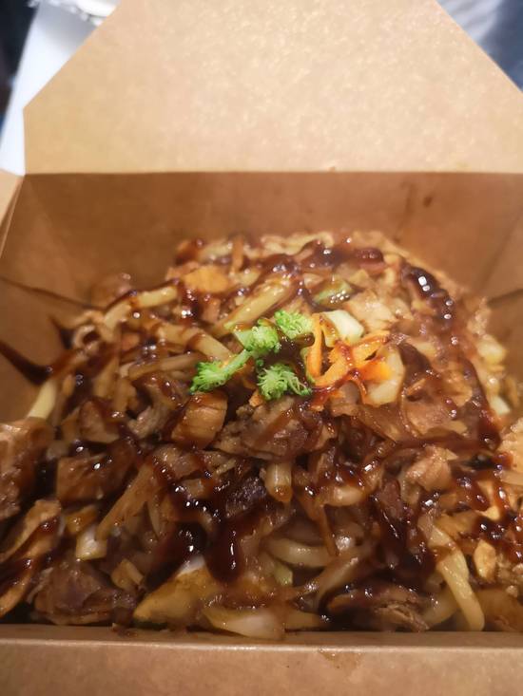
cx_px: 262
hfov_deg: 51.4
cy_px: 348
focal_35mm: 27
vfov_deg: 65.3
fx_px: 544
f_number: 1.8
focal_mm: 5.58
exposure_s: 1/120
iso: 640
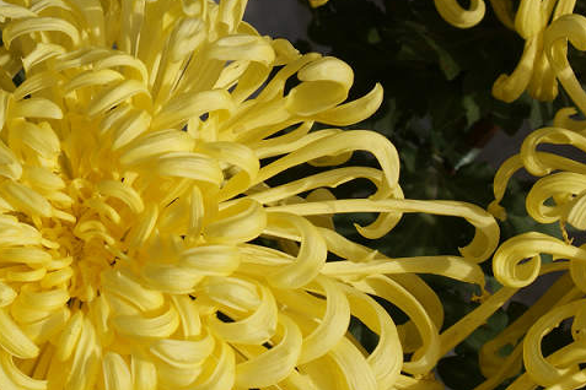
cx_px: 81
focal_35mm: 177
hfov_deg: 11.5
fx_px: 2882
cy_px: 282
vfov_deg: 7.7
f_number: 13
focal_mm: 55
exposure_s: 1/160
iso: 100
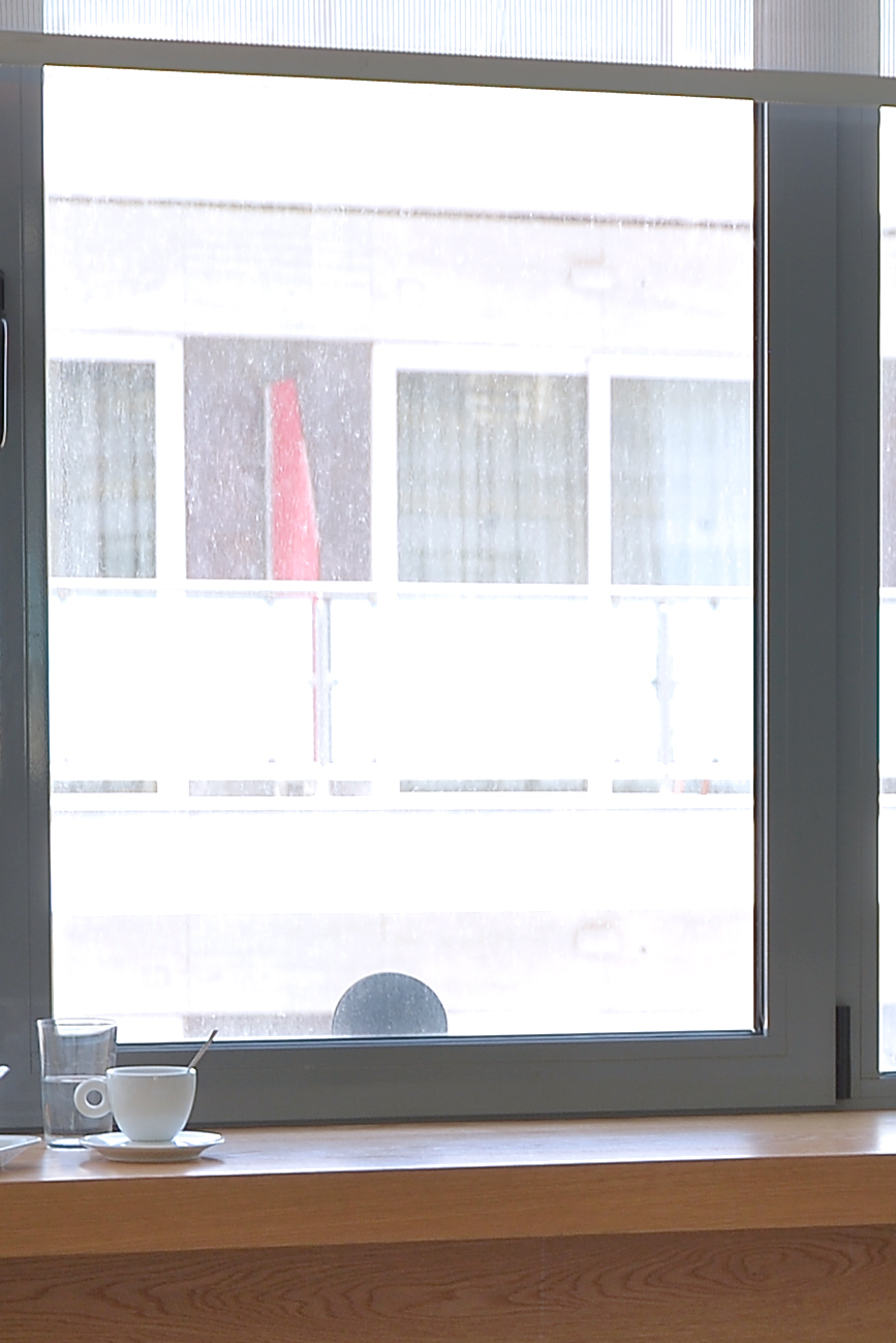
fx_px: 5374
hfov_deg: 9.0
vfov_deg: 14.2
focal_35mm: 144
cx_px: 1704
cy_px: 1047
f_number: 6.3
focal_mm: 38
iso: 125
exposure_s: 1/80
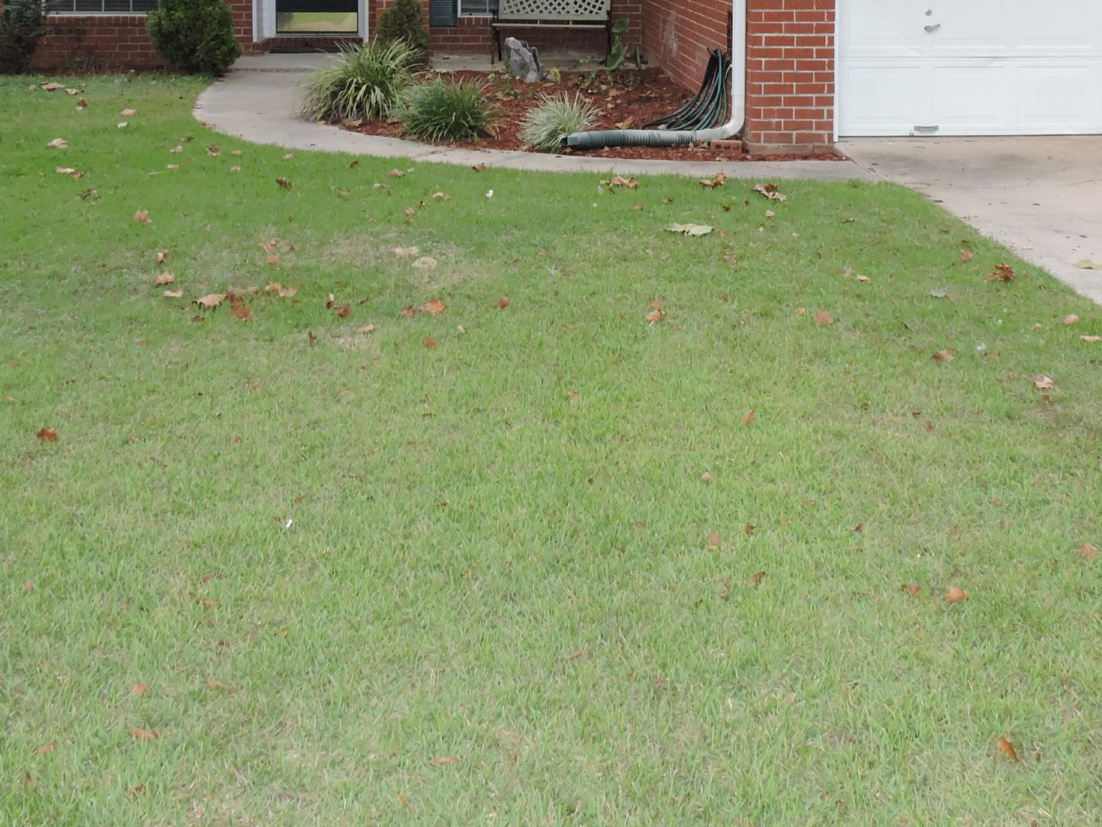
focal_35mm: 49
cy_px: 2
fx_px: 1560
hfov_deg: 38.9
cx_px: 576
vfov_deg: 27.9
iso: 200
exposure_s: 1/400
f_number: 3.3
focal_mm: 4.3
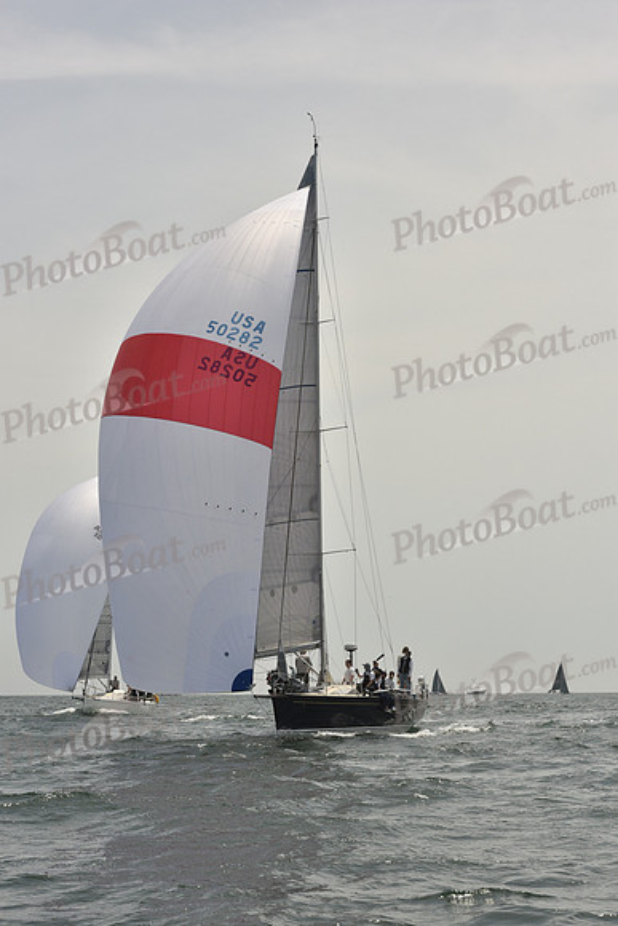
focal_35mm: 70
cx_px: 309
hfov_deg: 19.5
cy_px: 463
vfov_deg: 28.8
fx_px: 1801
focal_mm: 70
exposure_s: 1/1600
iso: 400
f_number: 11
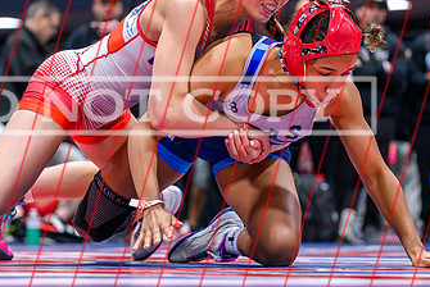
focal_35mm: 173
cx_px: 198
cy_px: 169
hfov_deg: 11.9
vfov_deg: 8.0
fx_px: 2068
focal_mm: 82
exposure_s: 1/800
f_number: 2.8
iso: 3200
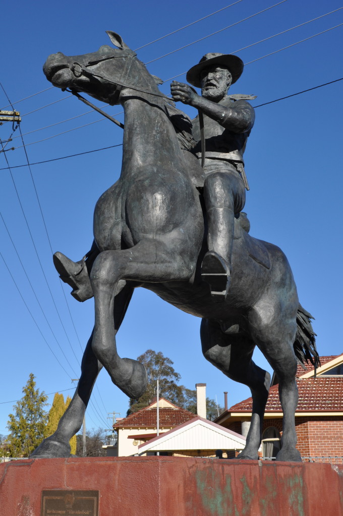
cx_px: 172
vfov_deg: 41.2
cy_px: 258
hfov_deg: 28.0
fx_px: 688
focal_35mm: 48
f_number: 13
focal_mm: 32
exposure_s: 1/160
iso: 200
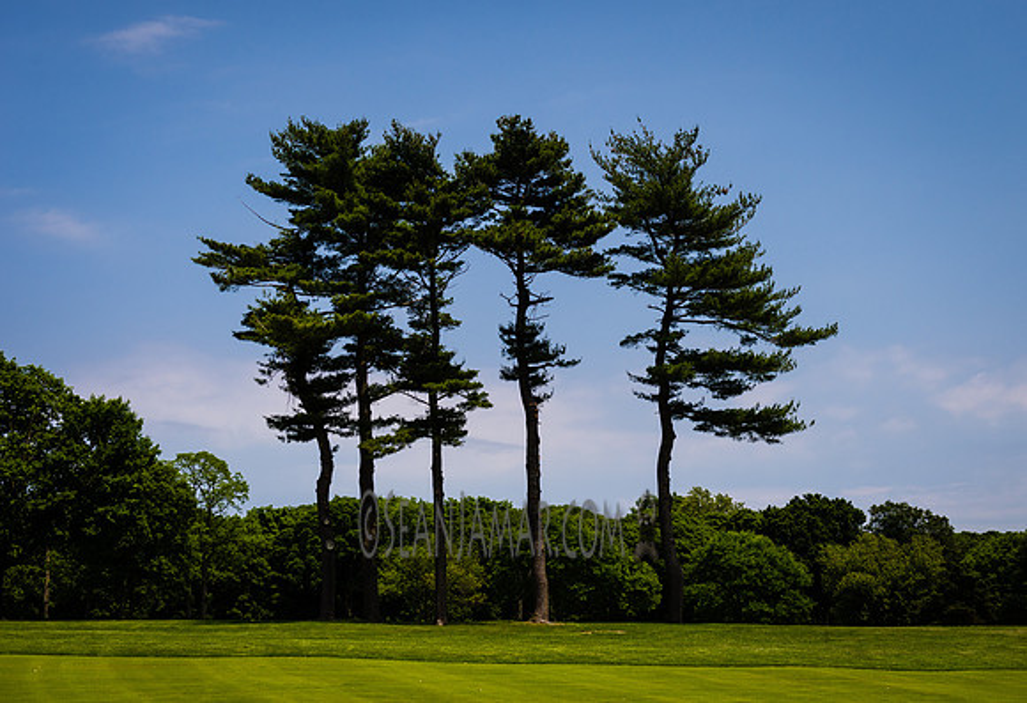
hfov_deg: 40.6
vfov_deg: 28.4
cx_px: 505
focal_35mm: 48
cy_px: 332
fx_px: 1388
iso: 200
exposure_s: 1/1600
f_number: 5.6
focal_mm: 45
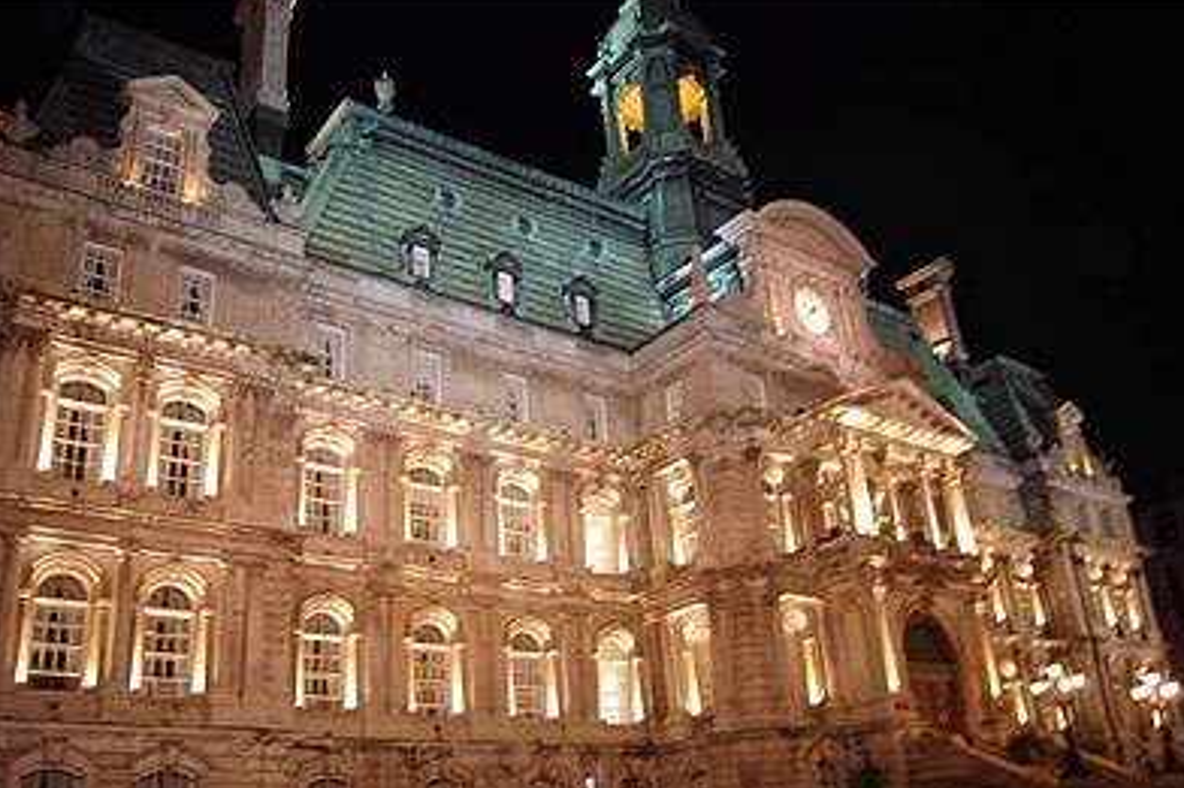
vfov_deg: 42.2
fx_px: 1019
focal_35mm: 31
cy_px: 438
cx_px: 526
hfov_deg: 60.1
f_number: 3.5
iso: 400
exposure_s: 1/5
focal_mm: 18
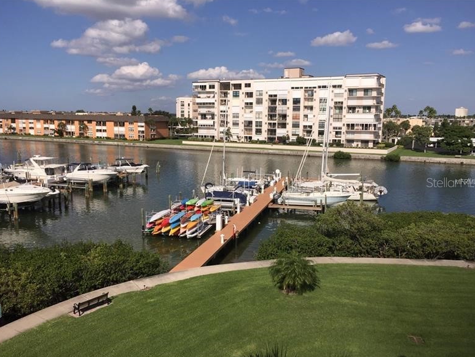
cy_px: 182
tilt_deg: -9.1
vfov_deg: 46.8
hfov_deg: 60.0
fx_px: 412
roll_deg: -1.1
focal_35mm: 30
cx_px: 238
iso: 32
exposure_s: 1/4950
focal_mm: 4.15
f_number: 2.2
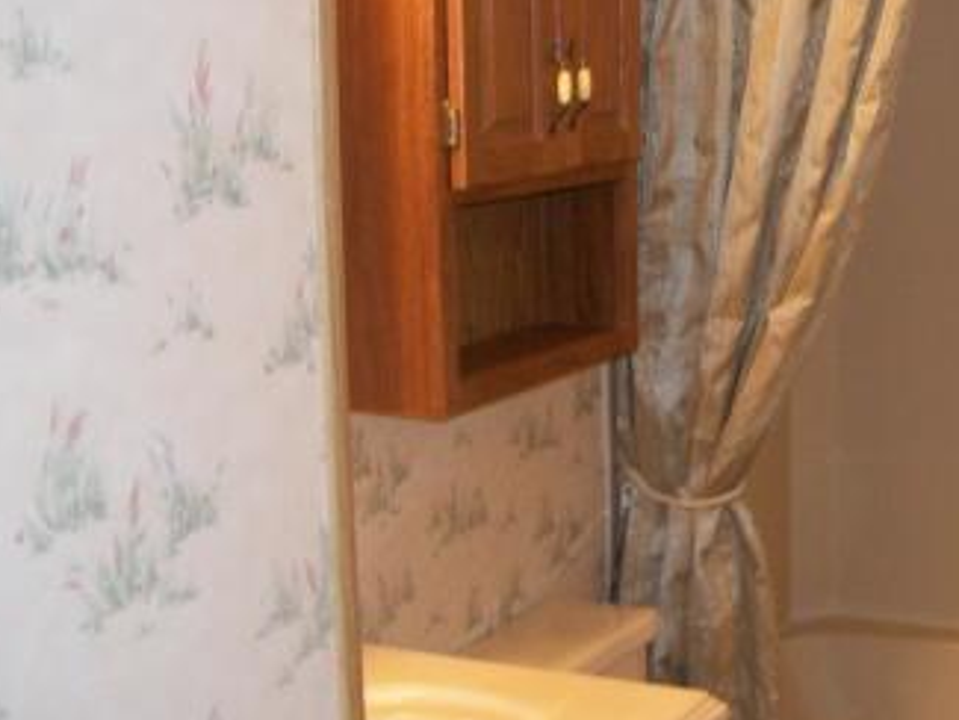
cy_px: 322
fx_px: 1746
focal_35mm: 63
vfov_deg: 23.3
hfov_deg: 29.4
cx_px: 873
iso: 160
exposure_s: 1/30
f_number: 2.9
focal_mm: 5.7
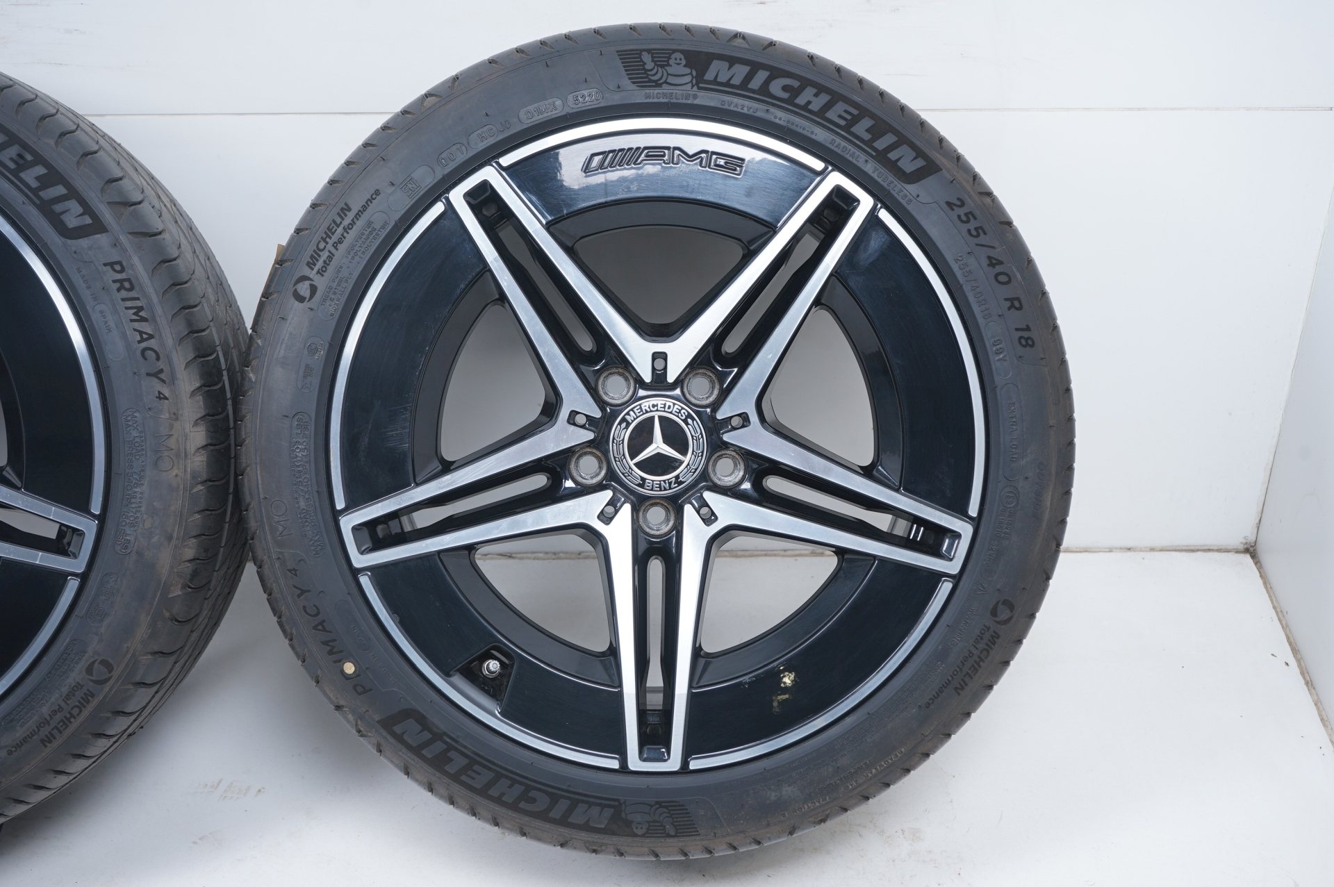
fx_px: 1814
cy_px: 444
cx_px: 667
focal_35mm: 49
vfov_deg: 27.5
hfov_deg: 40.4
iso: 250
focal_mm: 49
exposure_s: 1/125
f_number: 7.1
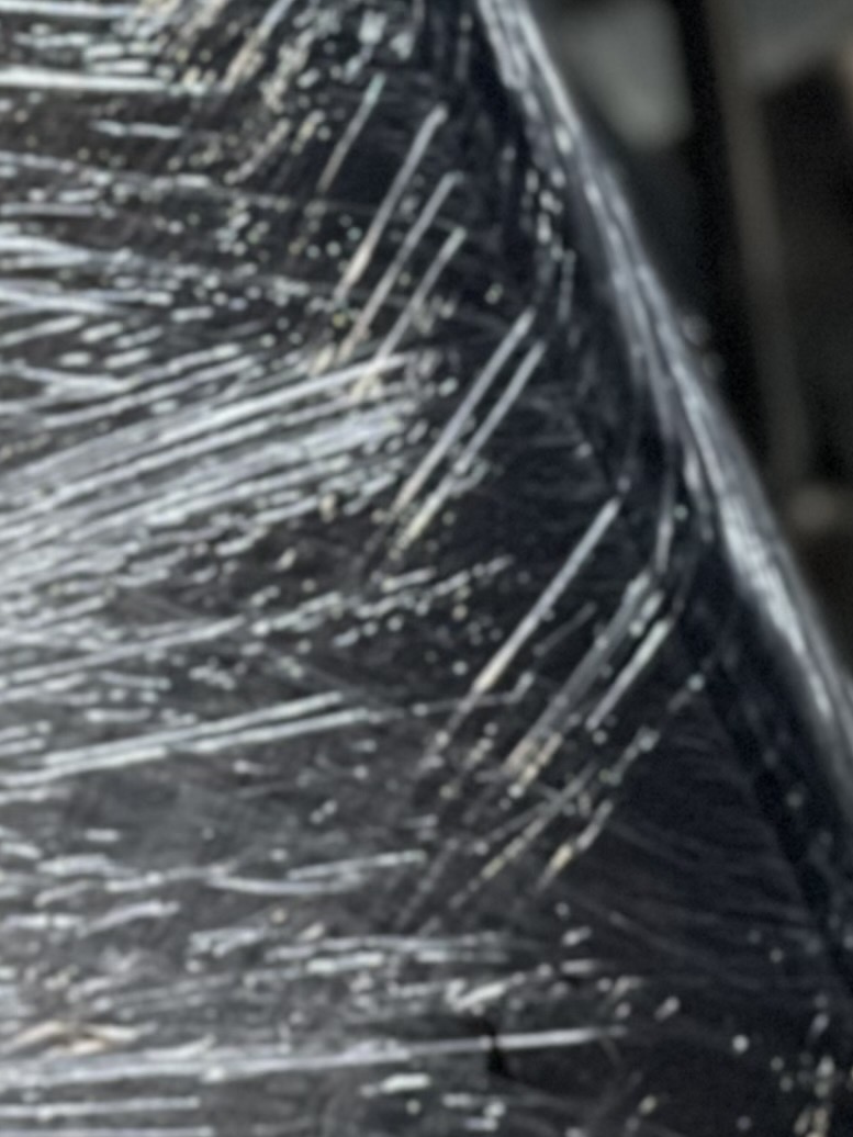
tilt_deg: -37.1
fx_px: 8181
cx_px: -782
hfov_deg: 5.8
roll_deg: +25.7
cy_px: -1037
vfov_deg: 7.7
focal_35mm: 249
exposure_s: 1/120
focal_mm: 7.5
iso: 160
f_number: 2.2
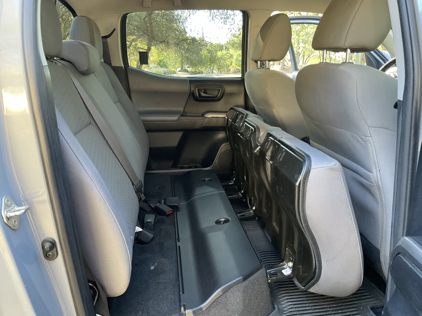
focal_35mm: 29
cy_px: 158
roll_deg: +0.2
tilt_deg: -16.5
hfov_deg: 61.7
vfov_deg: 48.2
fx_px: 354
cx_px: 211
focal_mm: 3
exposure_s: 1/60
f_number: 1.8
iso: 160
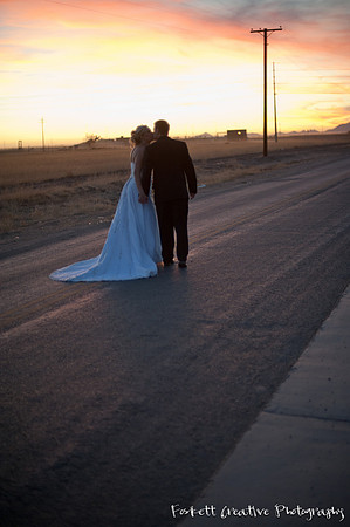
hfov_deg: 26.9
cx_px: 175
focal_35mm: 50
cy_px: 264
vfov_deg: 39.6
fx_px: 731
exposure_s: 1/500
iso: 1000
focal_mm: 50
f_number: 1.4
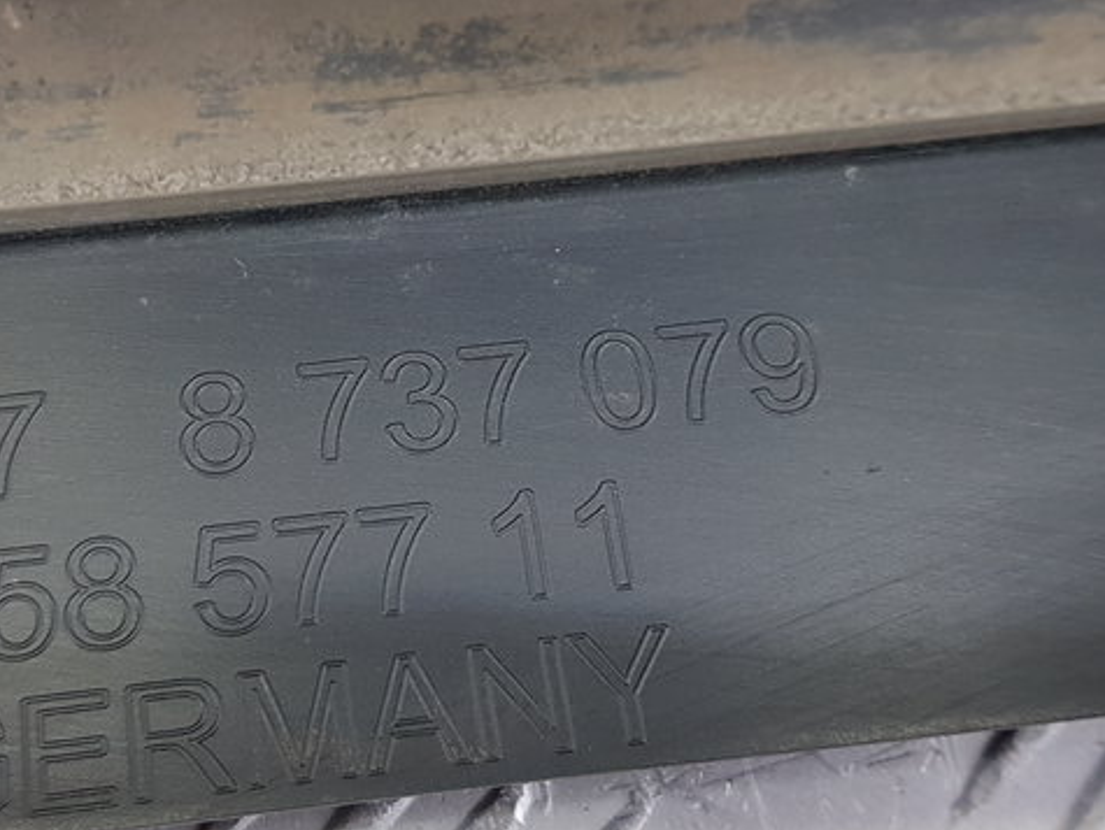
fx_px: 1789
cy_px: 407
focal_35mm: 56
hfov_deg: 34.1
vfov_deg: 26.1
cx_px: 386
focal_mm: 4.2
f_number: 1.7
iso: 100
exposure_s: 1/50
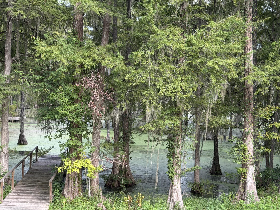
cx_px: 98
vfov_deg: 22.6
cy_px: 109
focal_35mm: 65
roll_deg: -0.5
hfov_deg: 29.6
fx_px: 526
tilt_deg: -2.7
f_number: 1.78
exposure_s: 1/361
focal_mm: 6.76
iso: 64
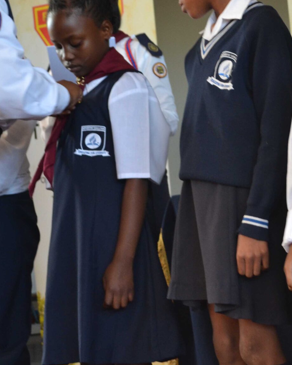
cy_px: 105
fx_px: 1080
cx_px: 163
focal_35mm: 100
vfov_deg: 19.1
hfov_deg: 15.4
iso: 900
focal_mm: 32
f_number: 4.8
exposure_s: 1/60
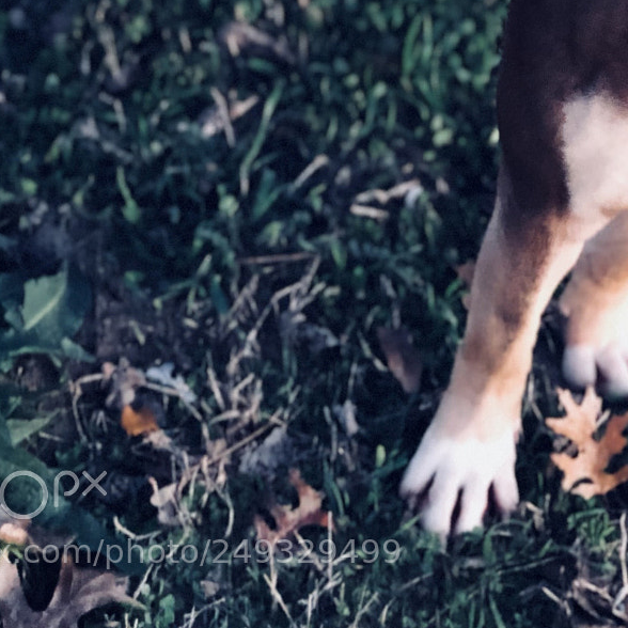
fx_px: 2566
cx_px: 696
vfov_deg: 13.7
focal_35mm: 125
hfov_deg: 13.7
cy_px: -5
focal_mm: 6
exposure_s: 1/11
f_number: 2.4
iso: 160
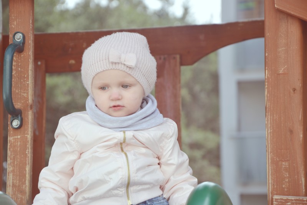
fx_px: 1343
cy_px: 102
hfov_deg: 13.0
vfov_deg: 8.7
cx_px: 154
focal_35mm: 158
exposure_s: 1/160
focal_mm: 105
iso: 100
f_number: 6.3
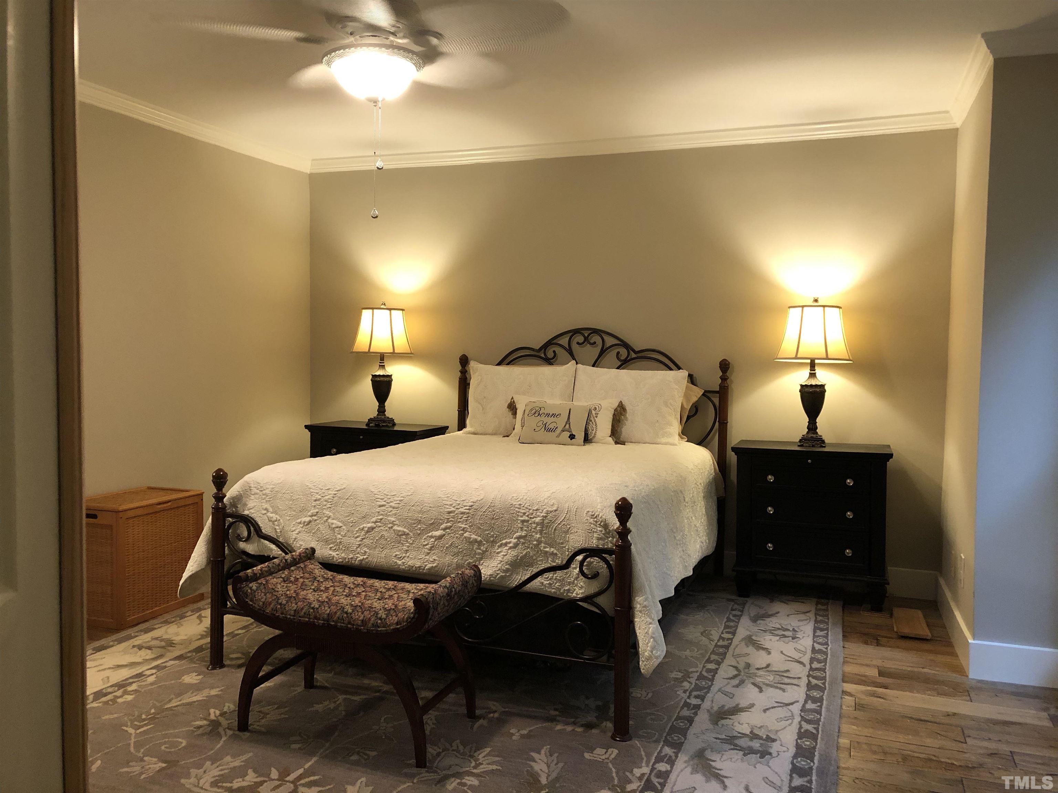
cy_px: 396
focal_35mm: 28
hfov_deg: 63.4
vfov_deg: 49.7
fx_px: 856
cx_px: 529
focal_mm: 3.99
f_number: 1.8
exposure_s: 1/15
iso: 80
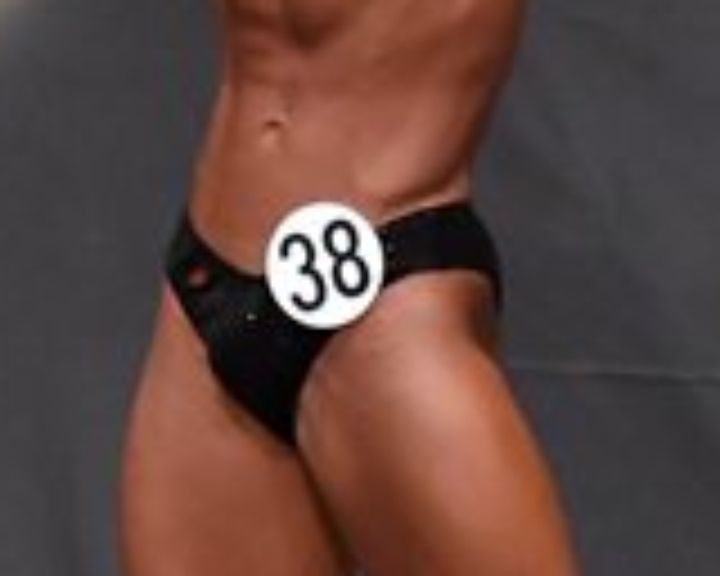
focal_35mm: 1020
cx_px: 385
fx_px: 21735
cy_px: 346
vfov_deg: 1.5
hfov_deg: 1.9
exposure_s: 1/400
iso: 6400
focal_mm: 150
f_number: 5.6
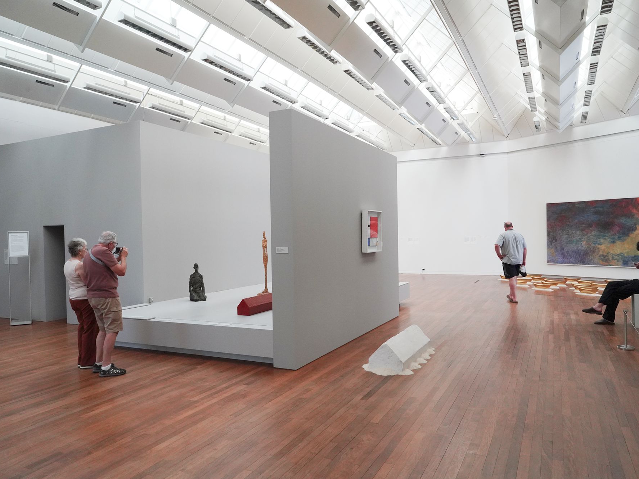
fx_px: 480
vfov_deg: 53.1
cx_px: 323
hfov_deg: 67.3
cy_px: 239
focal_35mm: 26
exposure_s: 1/80
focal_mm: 24
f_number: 13
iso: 3200
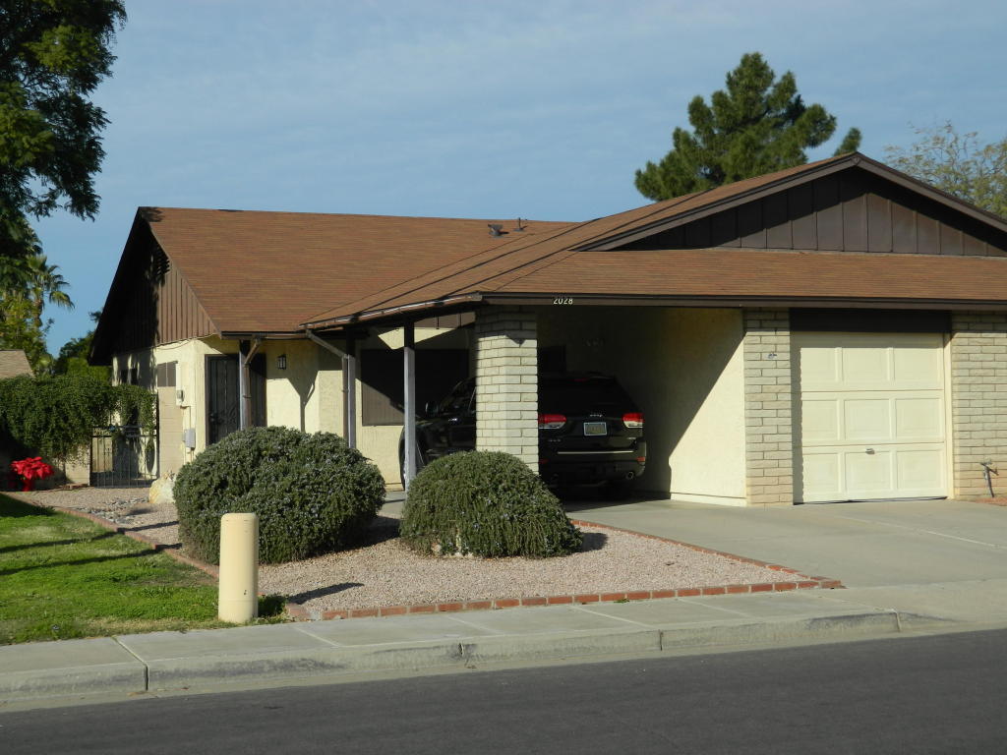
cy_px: 378
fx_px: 1658
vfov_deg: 25.7
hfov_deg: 33.8
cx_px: 504
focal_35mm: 57
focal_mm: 10.2
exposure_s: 1/200
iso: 80
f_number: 10.7
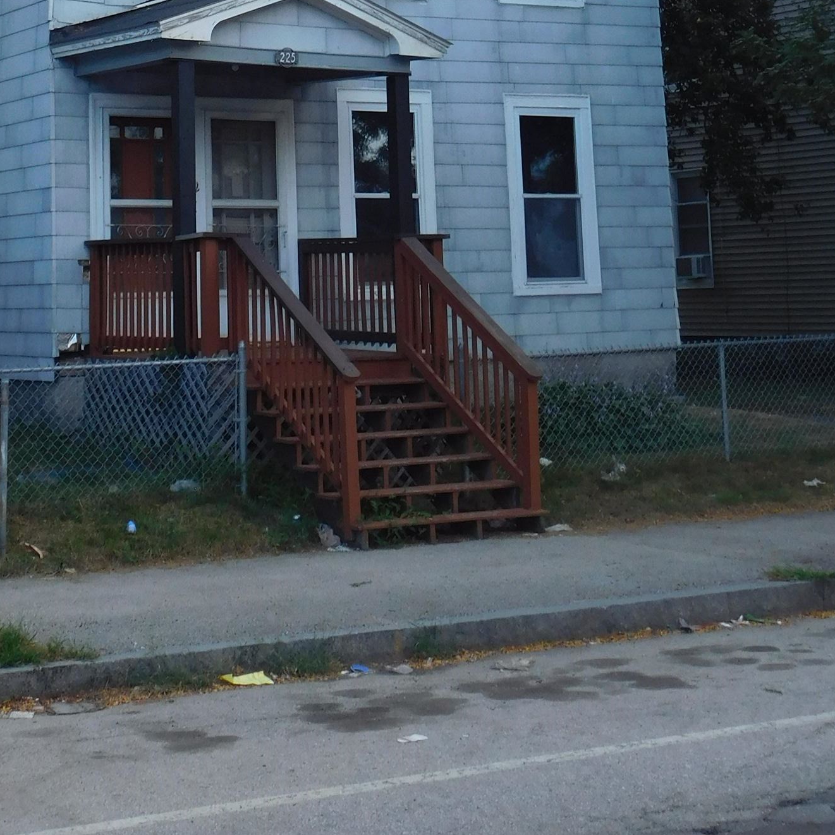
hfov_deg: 23.2
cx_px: 237
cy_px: -59
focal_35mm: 74
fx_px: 2020
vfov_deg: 22.2
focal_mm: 6.3
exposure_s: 1/160
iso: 125
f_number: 3.5
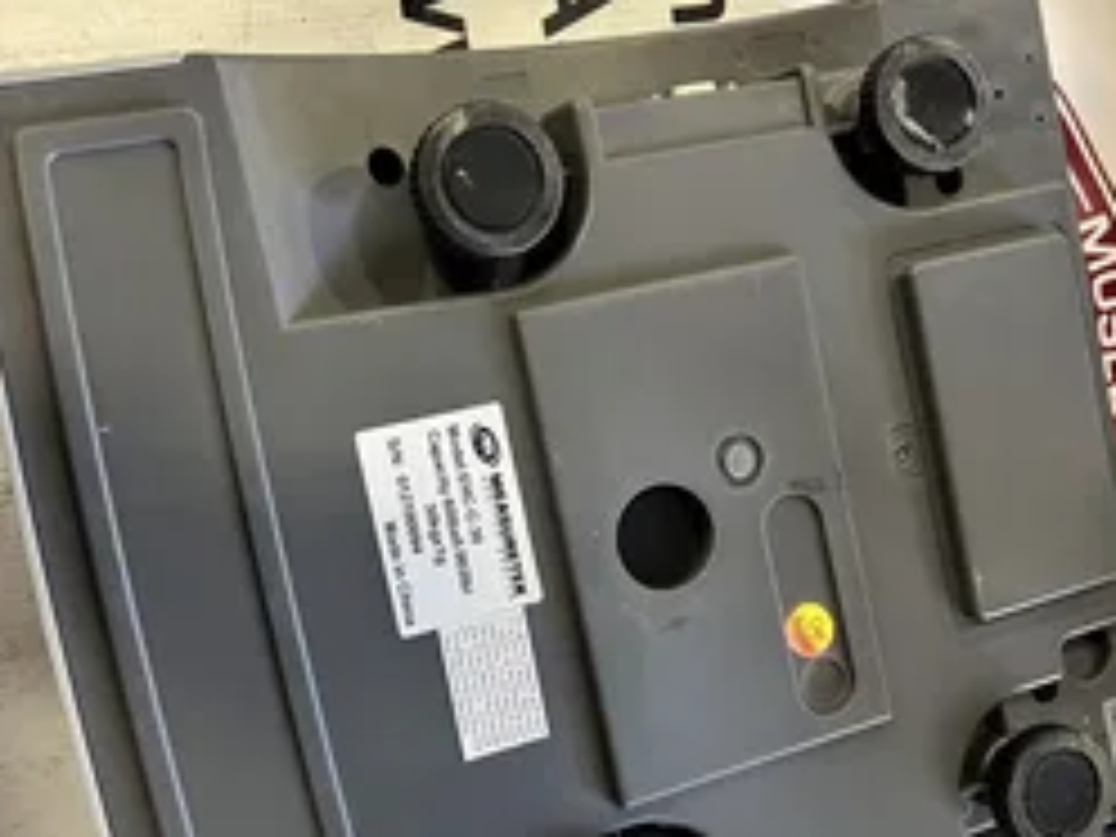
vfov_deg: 34.3
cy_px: 495
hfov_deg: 44.8
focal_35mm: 42
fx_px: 1354
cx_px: 590
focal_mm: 5.7
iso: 250
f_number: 1.5
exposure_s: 1/60
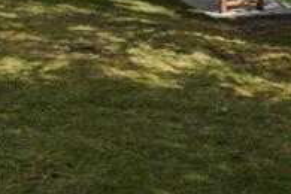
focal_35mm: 111
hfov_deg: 14.9
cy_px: -146
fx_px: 897
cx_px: 591
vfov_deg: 11.5
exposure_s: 1/200
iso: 100
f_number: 10
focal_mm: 18
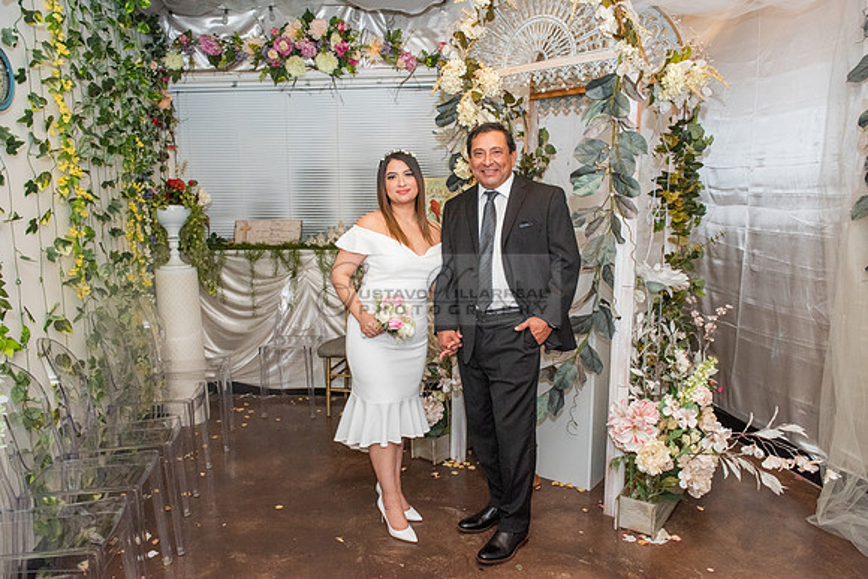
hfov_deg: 71.2
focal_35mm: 25
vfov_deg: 51.1
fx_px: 606
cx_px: 445
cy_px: 290
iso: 1600
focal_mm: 24
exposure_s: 1/125
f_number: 4.5
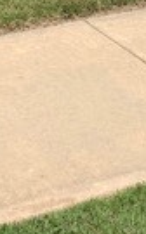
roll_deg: +2.1
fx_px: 837
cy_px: -269
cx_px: 125
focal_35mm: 131
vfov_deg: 13.2
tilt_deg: +0.8
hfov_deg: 9.9
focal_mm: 4.25
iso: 25
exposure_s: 1/2257
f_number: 1.8
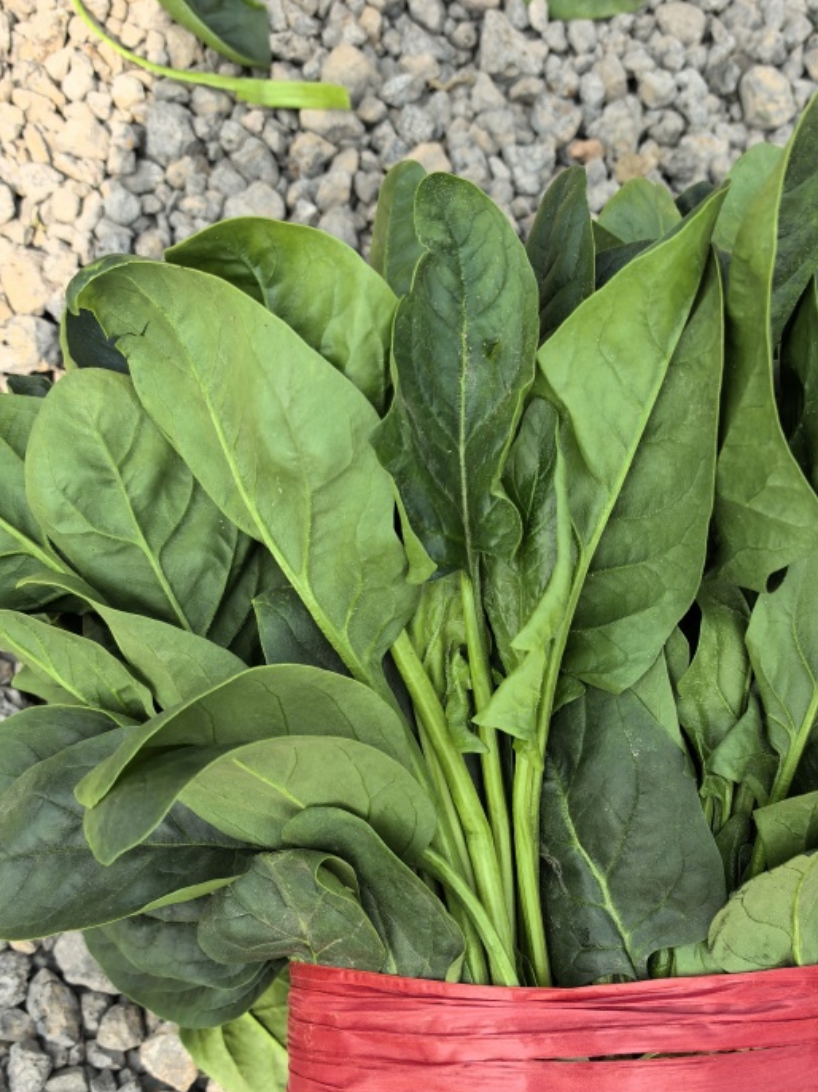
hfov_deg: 33.8
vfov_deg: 43.8
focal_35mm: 42
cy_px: 773
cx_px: 582
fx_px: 1324
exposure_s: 1/3484
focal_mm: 6.98
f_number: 2
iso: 250
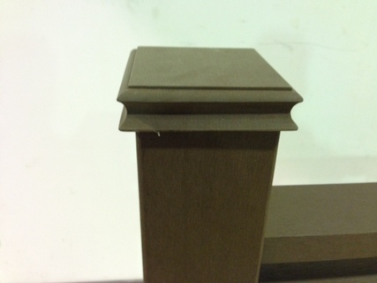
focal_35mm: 33
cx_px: 188
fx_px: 359
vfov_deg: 42.9
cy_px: 142
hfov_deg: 55.4
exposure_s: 1/20
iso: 250
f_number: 2.4
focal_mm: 4.12
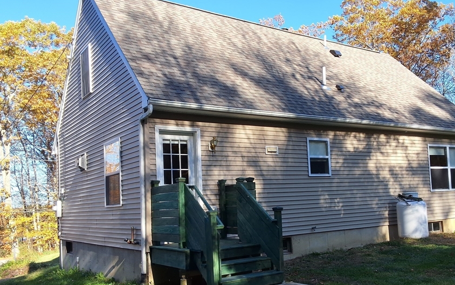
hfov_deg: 53.8
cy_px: 172
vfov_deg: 35.2
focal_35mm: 36
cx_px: 259
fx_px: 447
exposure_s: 1/565
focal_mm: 2.91
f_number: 1.9
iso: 32
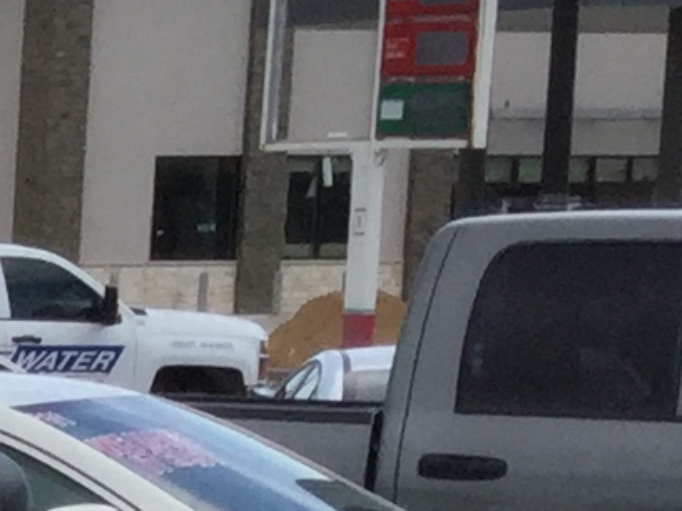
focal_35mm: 248
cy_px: 1111
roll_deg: -1.1
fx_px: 4886
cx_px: -1596
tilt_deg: -11.4
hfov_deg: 6.9
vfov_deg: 5.8
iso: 25
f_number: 2.4
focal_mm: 3.3
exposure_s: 1/1314
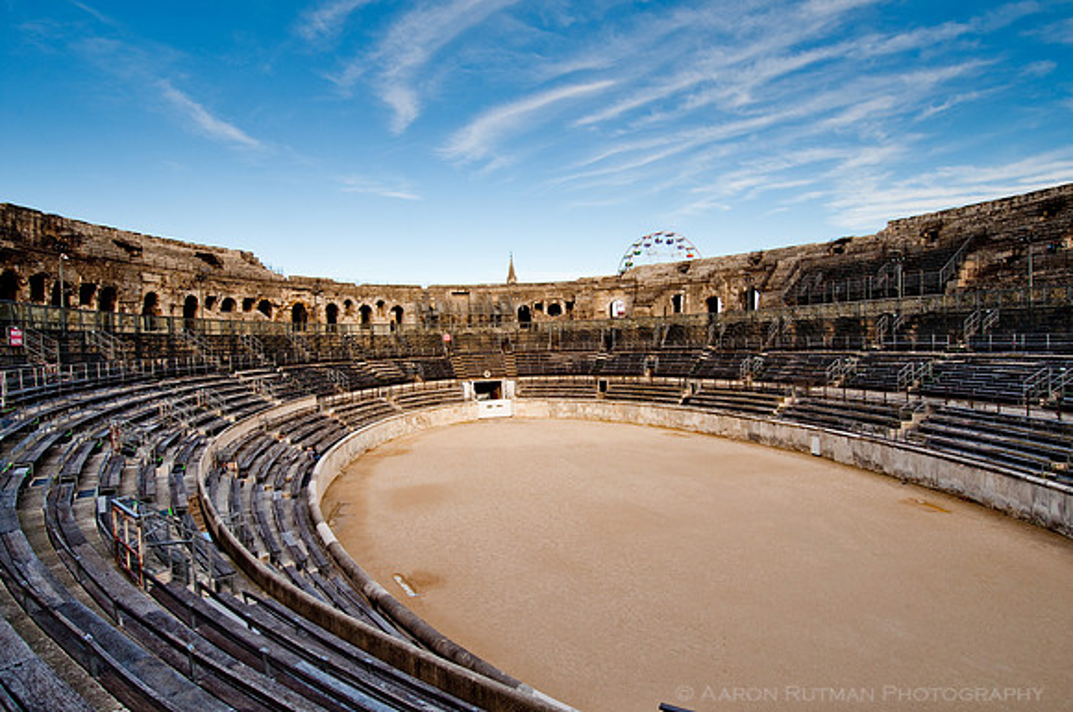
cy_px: 356
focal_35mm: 18
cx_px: 536
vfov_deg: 67.2
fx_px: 536
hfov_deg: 90.1
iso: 200
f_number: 8
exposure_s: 1/250
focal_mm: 12
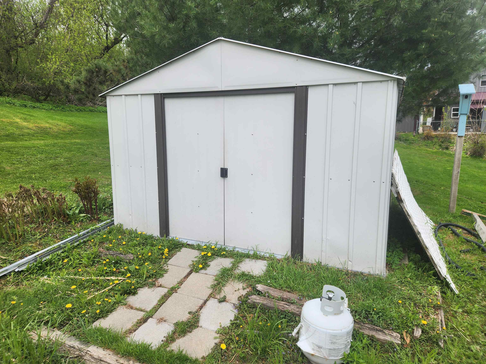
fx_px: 323
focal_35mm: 23
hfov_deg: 73.9
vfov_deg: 58.9
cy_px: 182
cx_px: 243
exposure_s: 1/917
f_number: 1.8
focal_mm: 5.4
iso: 20
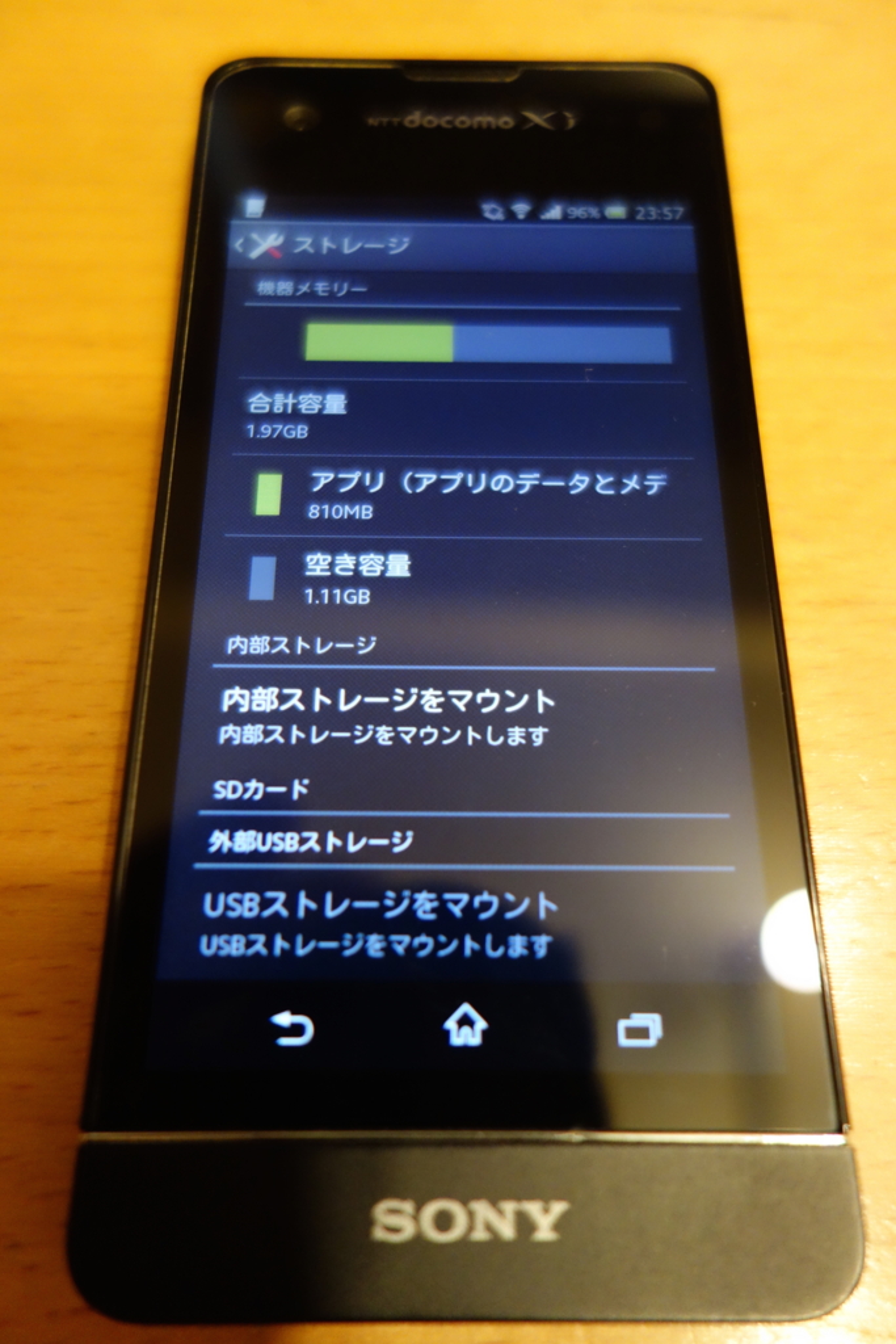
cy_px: 672
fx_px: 1045
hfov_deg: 46.4
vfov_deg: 65.5
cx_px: 448
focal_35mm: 28
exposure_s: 1/30
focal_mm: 10.4
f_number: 1.8
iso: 800
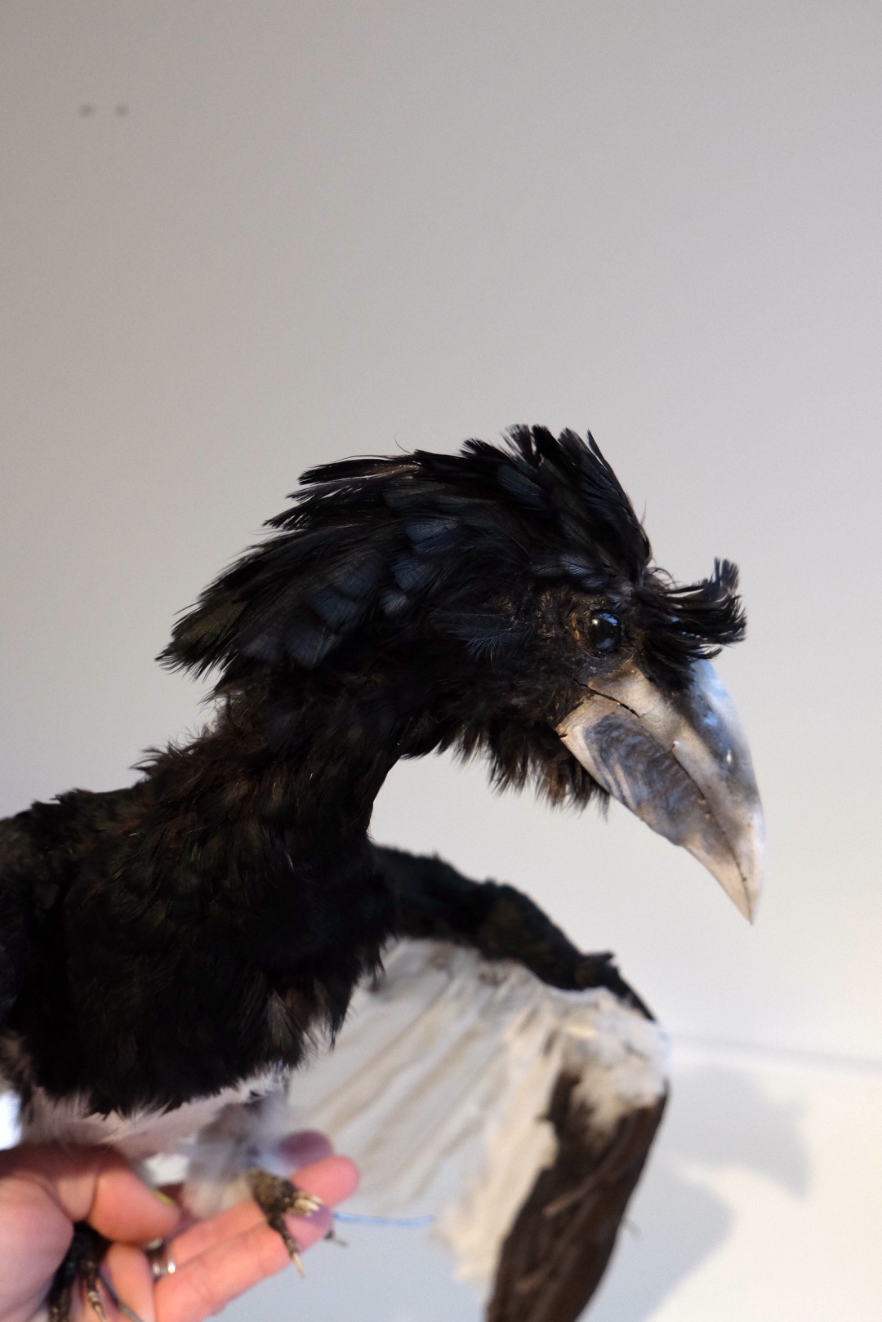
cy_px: 706
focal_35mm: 34
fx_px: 1249
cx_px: 418
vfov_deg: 55.7
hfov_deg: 38.9
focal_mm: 20.5
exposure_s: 1/125
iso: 1600
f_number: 3.6
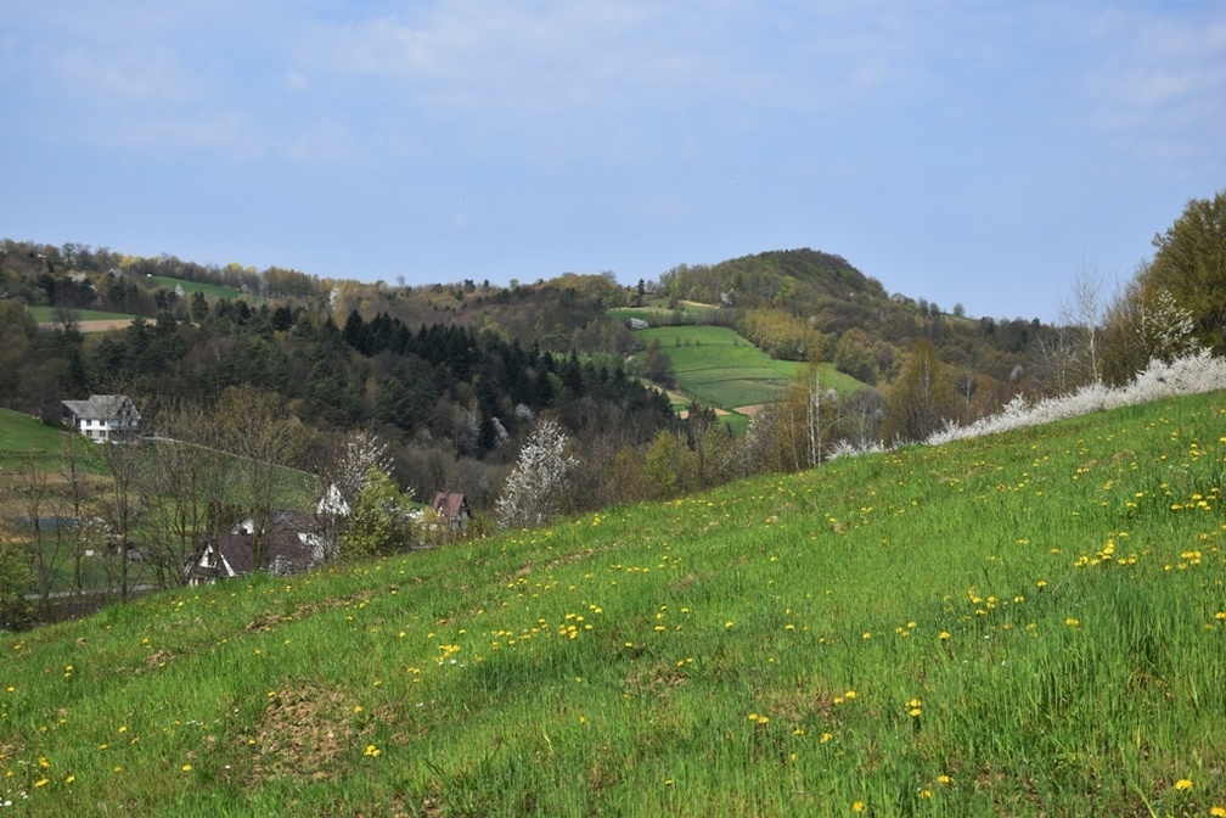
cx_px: 613
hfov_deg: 37.9
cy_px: 409
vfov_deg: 25.8
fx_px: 1788
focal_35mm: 52
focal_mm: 35
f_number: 6.3
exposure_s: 1/1600
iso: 400
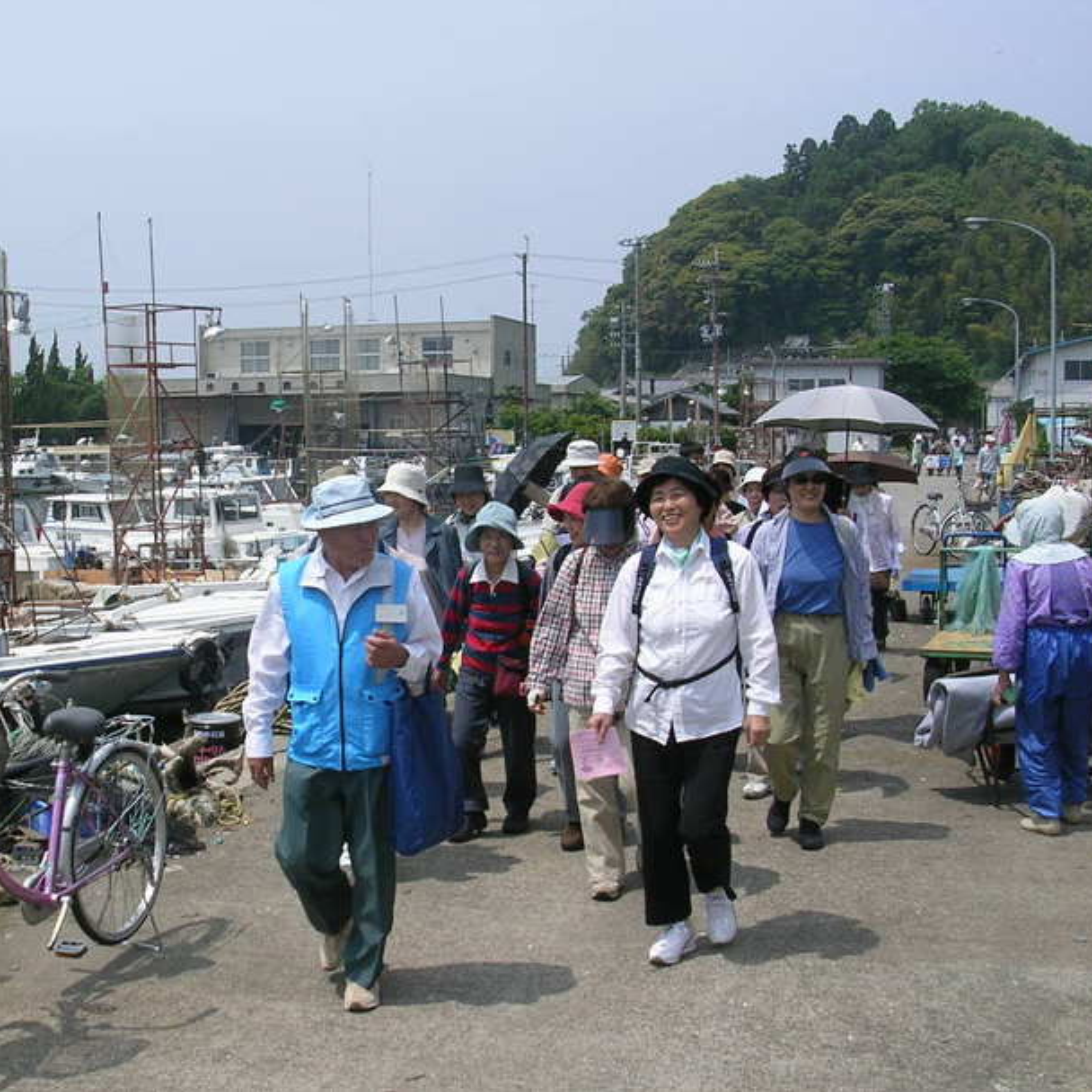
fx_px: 1606
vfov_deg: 37.6
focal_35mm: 45
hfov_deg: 37.2
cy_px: 545
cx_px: 382
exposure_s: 1/400
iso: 50
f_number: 5.6
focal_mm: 5.8
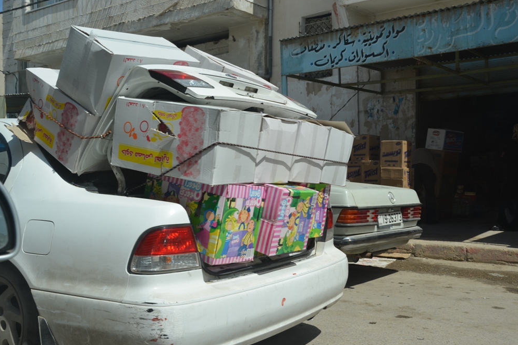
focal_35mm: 37
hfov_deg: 51.9
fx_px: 532
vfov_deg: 36.0
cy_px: 173
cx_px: 253
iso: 100
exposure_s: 1/320
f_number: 9
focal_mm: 24
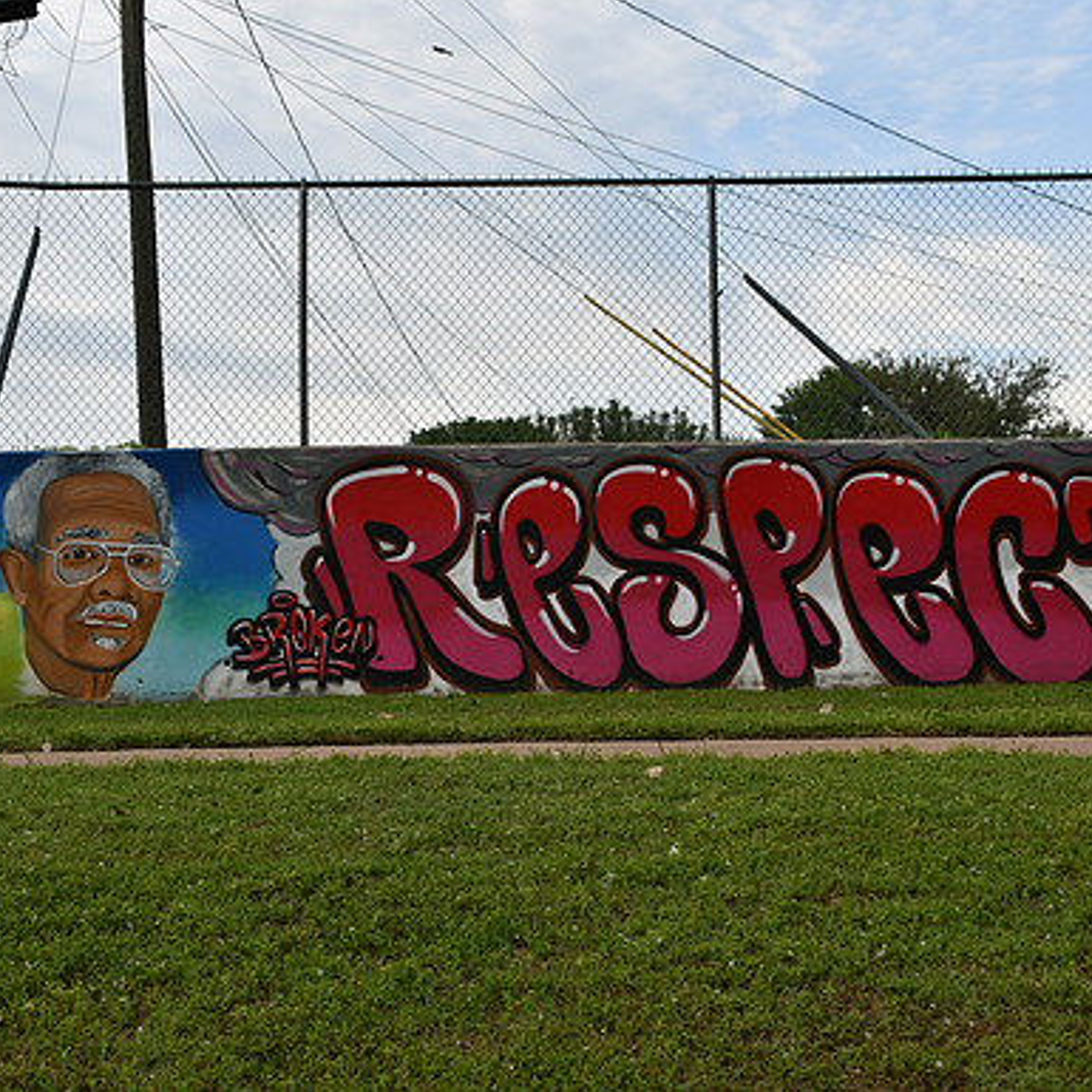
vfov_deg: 34.0
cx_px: 559
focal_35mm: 50
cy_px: 546
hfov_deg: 34.0
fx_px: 1785
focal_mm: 26
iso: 200
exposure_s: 1/250
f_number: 7.1
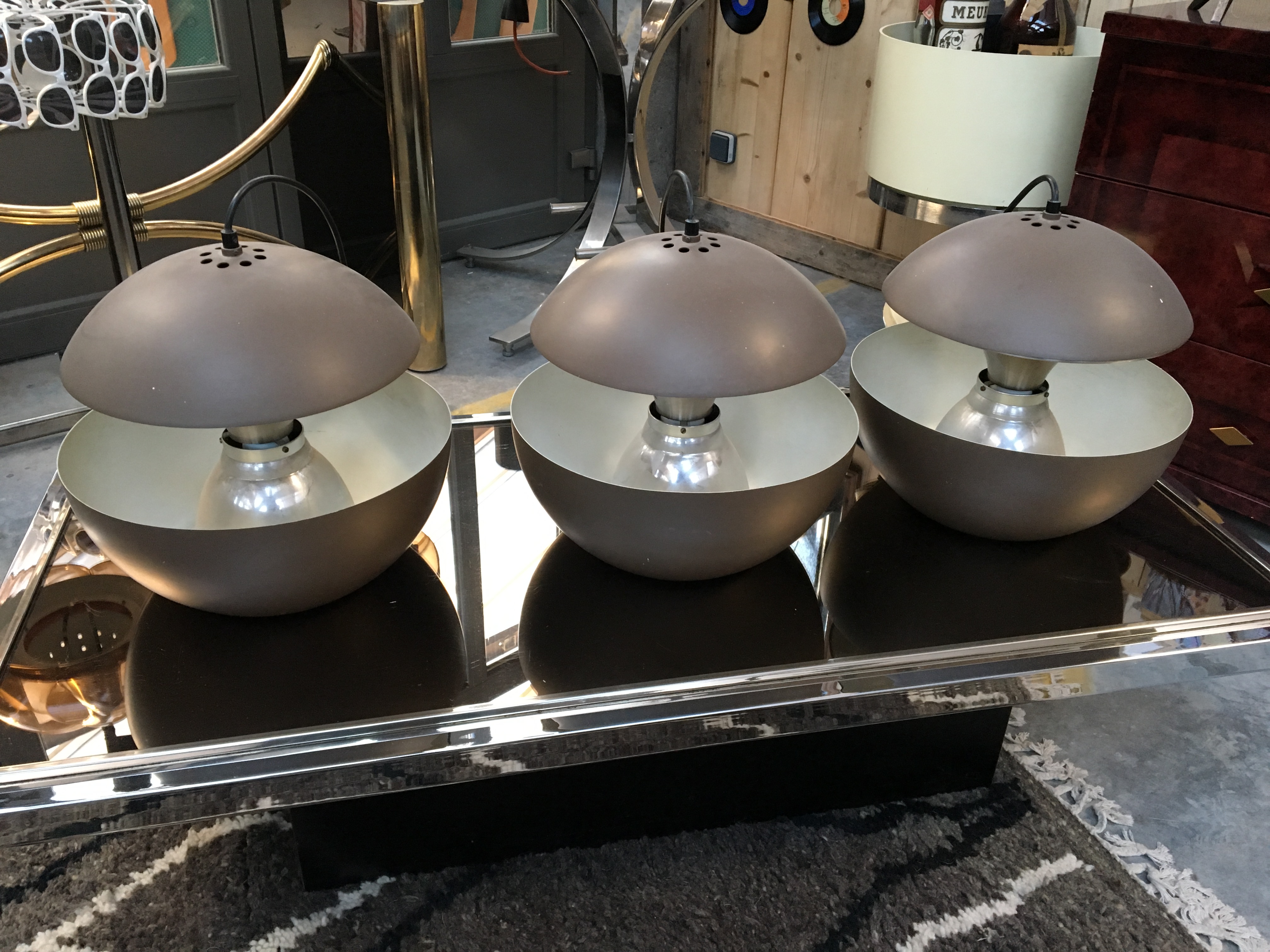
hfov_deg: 61.7
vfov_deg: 48.2
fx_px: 1064
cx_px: 635
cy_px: 476
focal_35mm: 29
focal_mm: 4.15
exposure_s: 1/33
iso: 200
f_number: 2.2
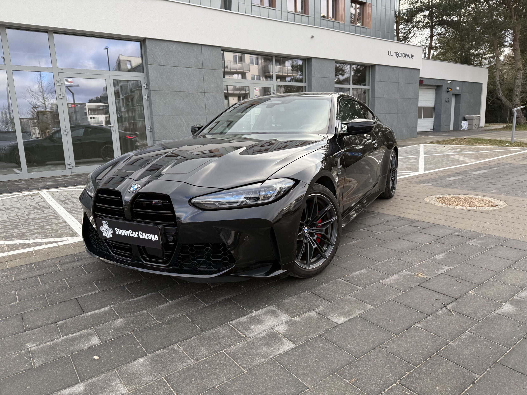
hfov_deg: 71.6
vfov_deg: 56.8
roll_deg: +1.5
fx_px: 365
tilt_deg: -10.1
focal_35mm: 24
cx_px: 264
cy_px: 198
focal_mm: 6.76
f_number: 1.78
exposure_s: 1/488
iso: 80
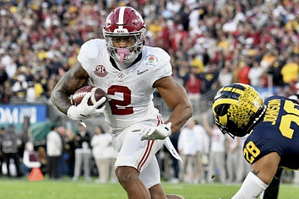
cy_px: 125
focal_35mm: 328
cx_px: 135
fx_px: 2724
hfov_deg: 6.3
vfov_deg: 4.2
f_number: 5.3
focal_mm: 200
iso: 3200
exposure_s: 1/1000
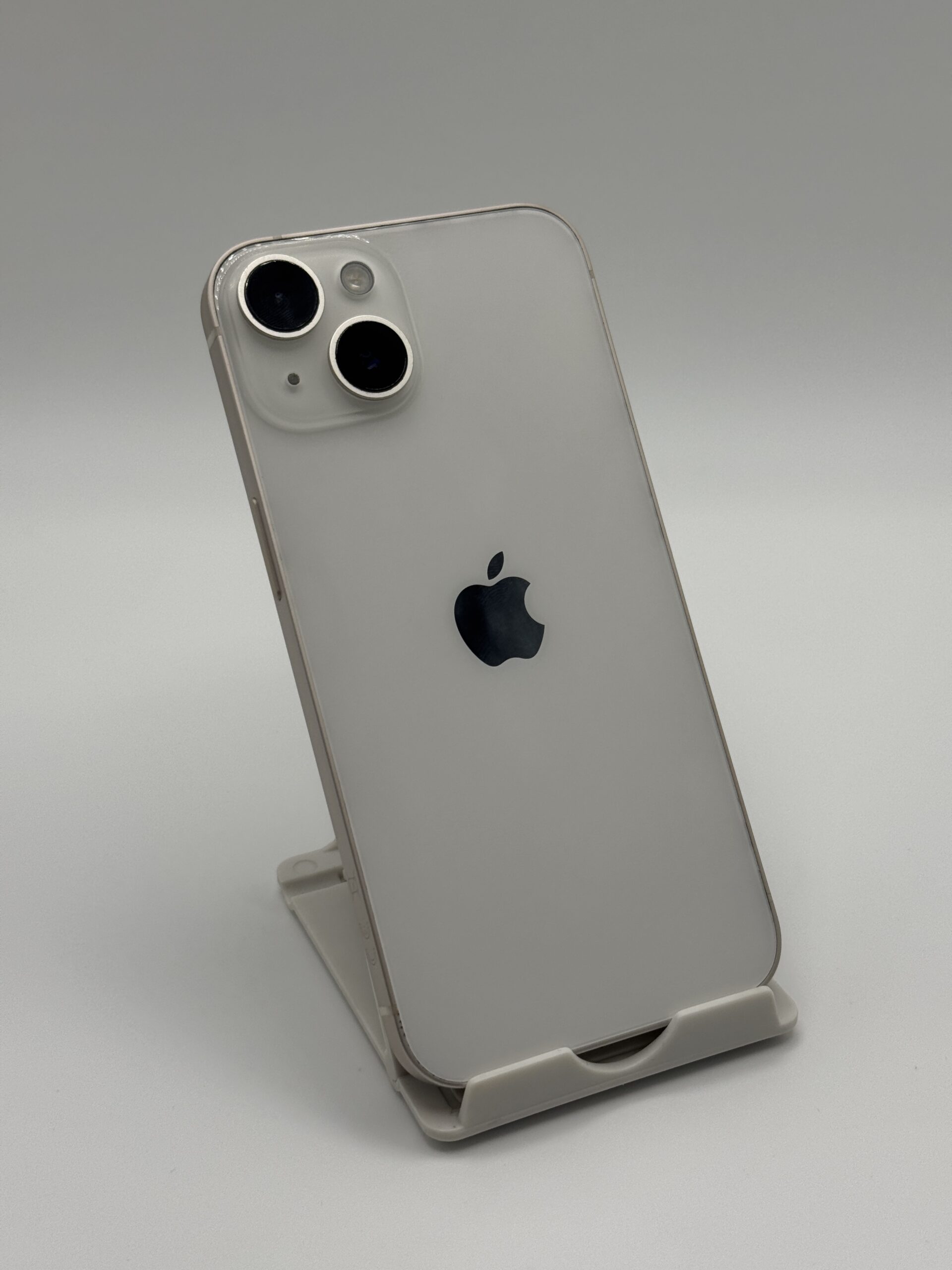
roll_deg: -0.4
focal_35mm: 48
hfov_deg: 30.3
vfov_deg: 39.7
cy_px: 635
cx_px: 476
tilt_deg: -28.7
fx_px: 1760
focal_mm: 6.76
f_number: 1.78
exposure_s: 1/2513
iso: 64
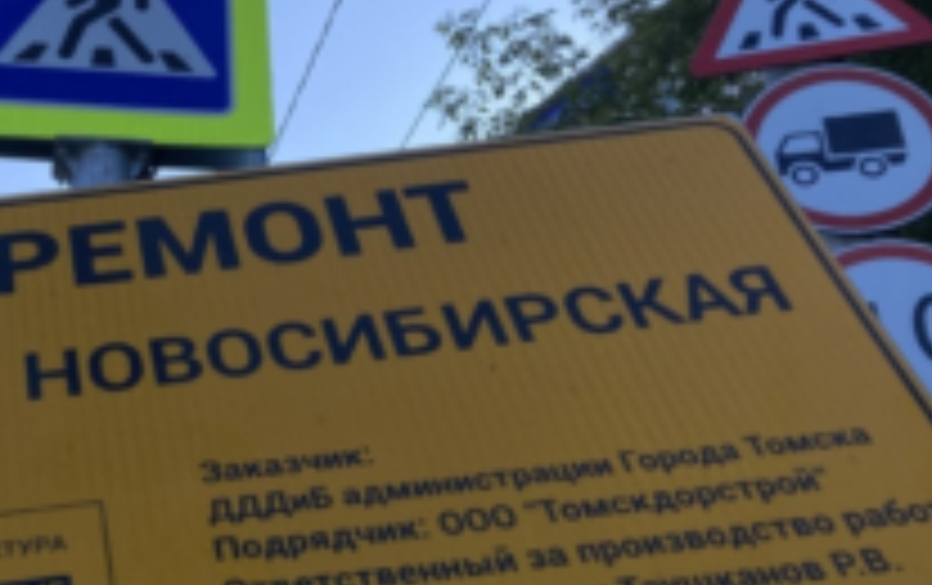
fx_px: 1348
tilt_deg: +28.7
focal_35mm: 53
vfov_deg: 24.4
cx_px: 162
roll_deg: +0.2
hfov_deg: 36.6
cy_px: 374
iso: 20
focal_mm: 3.99
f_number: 1.8
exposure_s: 1/1548
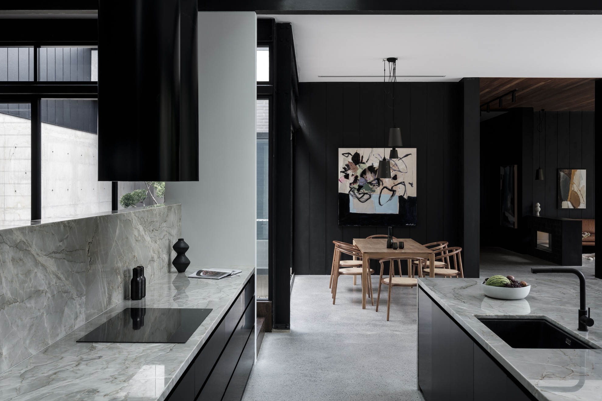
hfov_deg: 50.7
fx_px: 635
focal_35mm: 38
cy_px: 180
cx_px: 300
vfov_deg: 35.0
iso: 100
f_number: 16
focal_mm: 45
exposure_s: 2.1
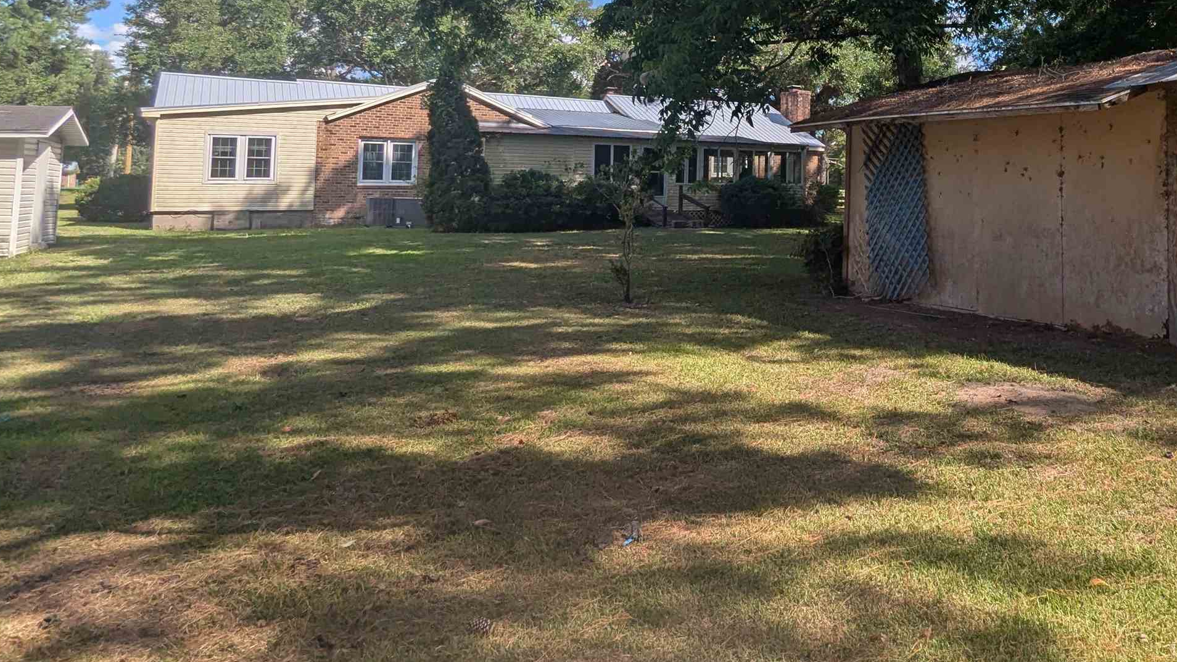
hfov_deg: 64.6
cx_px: 856
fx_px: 874
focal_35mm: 28
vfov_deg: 39.9
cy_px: 135
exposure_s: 1/1431
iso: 51
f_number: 2.2
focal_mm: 2.35
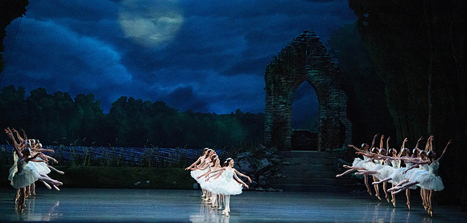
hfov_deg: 20.4
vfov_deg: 9.8
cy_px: 155
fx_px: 1299
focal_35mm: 109
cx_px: 234
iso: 8000
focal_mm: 100
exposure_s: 1/250
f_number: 5.6
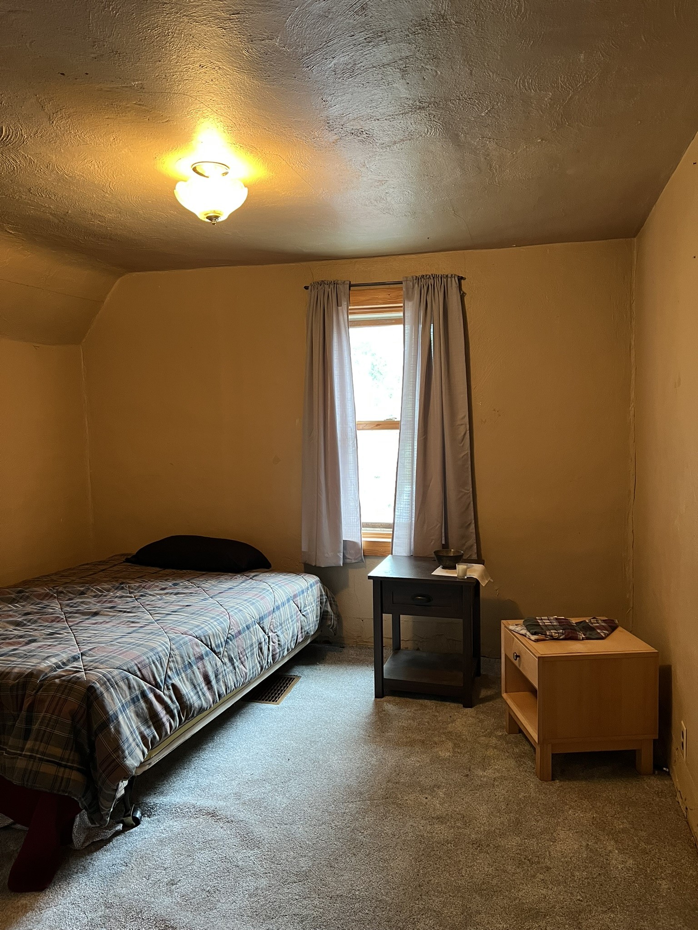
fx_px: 699
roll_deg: +0.7
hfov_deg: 53.1
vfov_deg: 67.3
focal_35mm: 26
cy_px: 465
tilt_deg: -3.5
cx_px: 349
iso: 320
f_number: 1.5
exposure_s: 1/60
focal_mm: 5.7
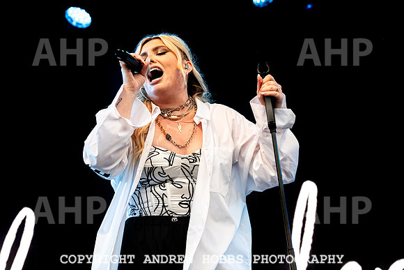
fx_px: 1042
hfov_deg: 21.9
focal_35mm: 93
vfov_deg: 14.7
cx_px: 146
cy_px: 91
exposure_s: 1/800
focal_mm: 70
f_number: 4.5
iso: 4000
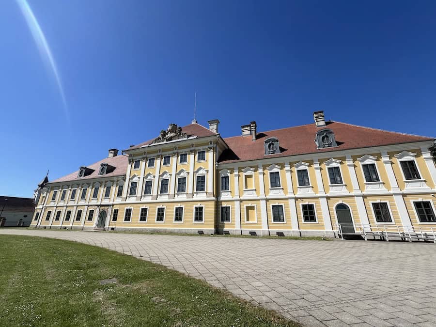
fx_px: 164
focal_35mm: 13
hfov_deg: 106.2
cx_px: 218
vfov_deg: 89.9
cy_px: 164
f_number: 1.8
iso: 32
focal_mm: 1.6
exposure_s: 1/2597
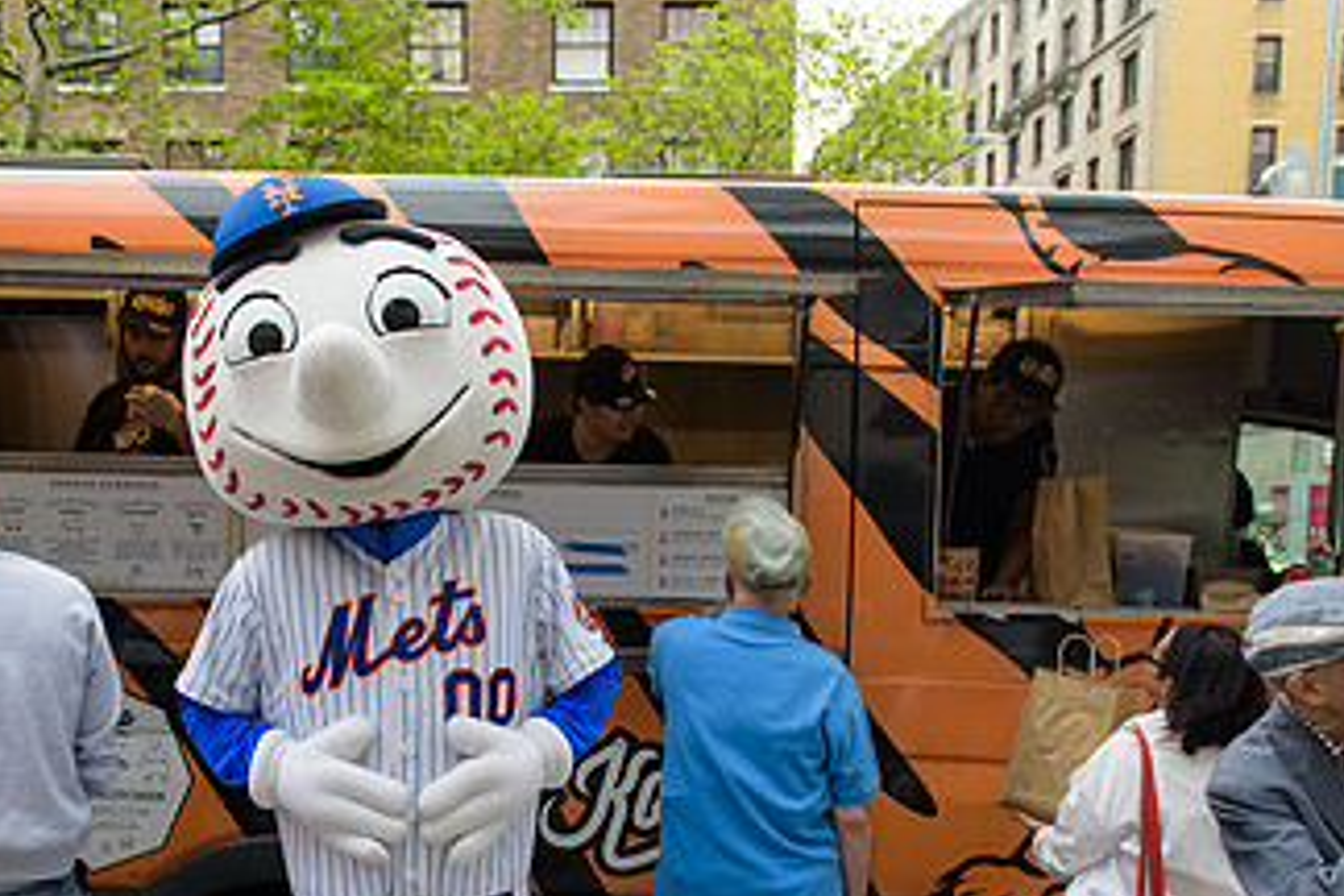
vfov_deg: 30.3
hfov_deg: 45.0
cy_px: 732
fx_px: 1605
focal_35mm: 43
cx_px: 498
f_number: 4
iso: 200
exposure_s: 1/250
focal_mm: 24
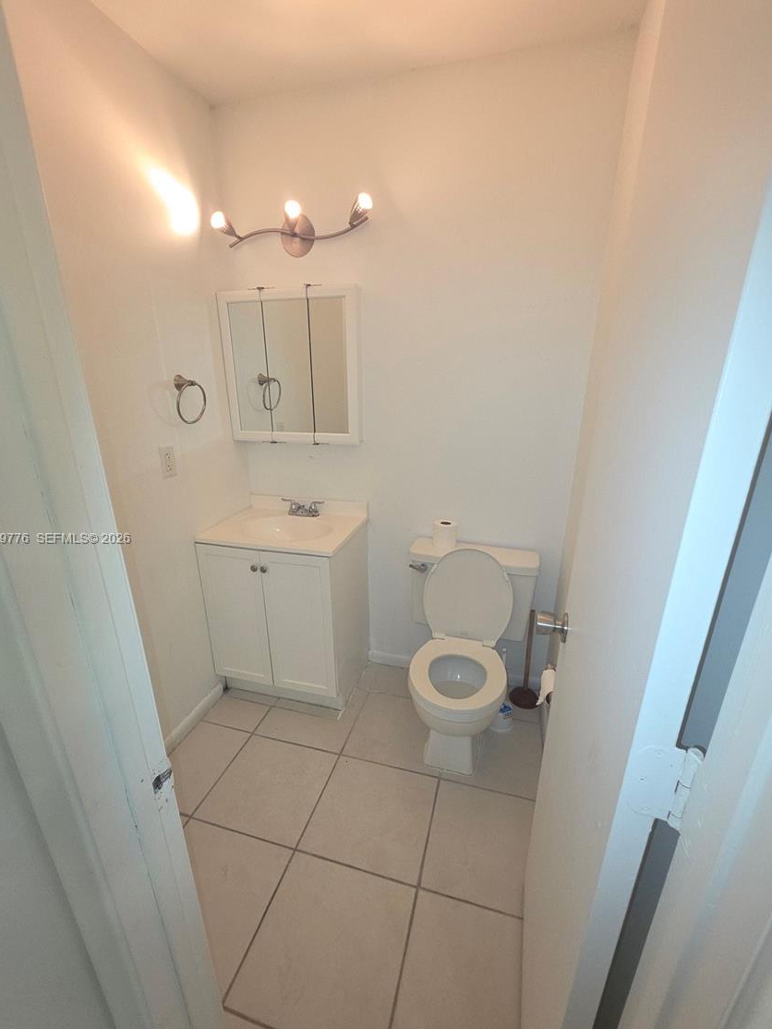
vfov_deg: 102.0
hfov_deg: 85.7
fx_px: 416
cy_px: 539
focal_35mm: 14
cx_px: 375
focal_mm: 2.2
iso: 100
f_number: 1.9
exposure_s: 1/60
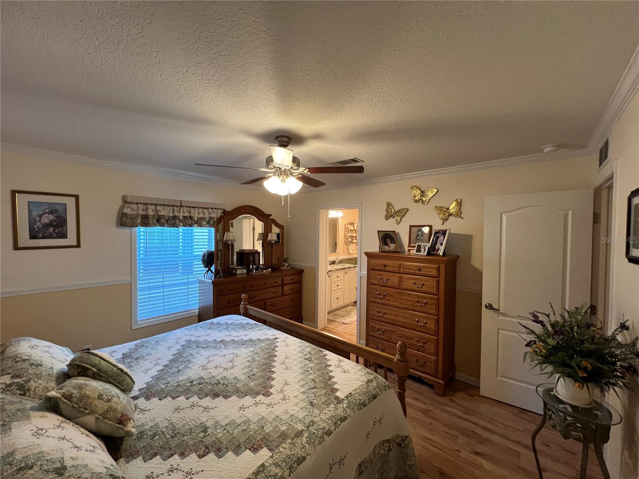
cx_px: 320
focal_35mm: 13
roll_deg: -0.7
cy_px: 240
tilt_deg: -1.8
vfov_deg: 89.9
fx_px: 240
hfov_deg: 106.2
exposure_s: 1/60
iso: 400
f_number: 1.8
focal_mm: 1.57
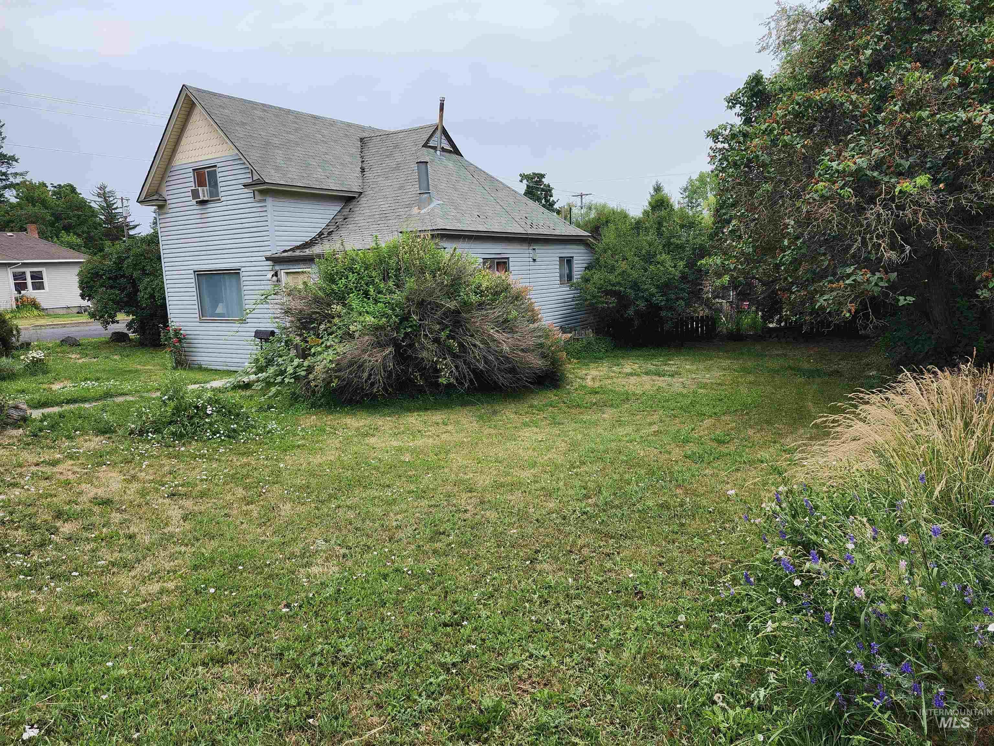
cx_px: 497
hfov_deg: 73.9
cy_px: 373
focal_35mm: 23
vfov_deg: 58.9
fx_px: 660
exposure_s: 1/249
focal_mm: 5.54
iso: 25
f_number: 1.8
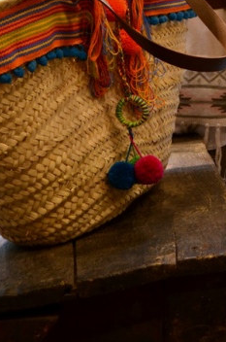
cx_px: 267
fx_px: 1079
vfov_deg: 17.2
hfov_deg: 11.7
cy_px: -64
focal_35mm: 114
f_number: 5
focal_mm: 24
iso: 400
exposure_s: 1/100
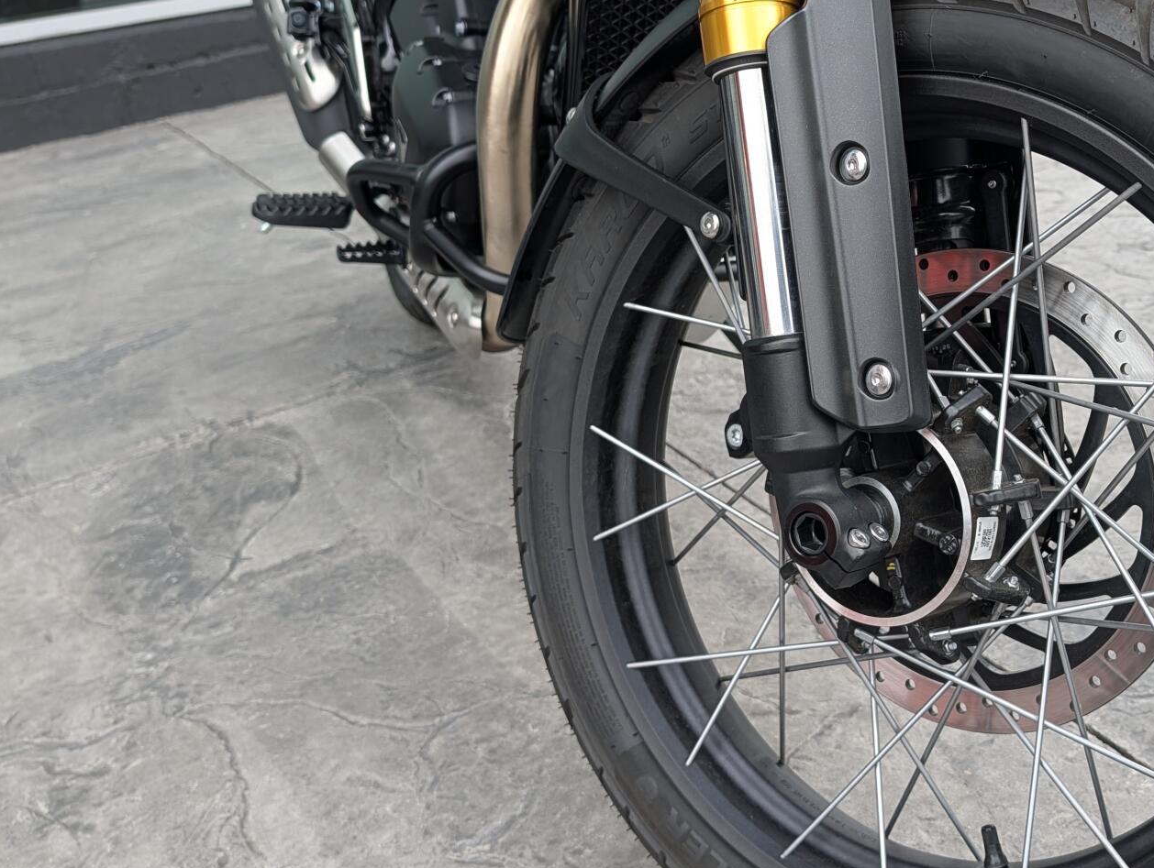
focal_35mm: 38
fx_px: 1269
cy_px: 407
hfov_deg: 47.3
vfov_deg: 37.8
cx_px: 853
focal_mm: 6.9
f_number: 1.68
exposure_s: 1/336
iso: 52
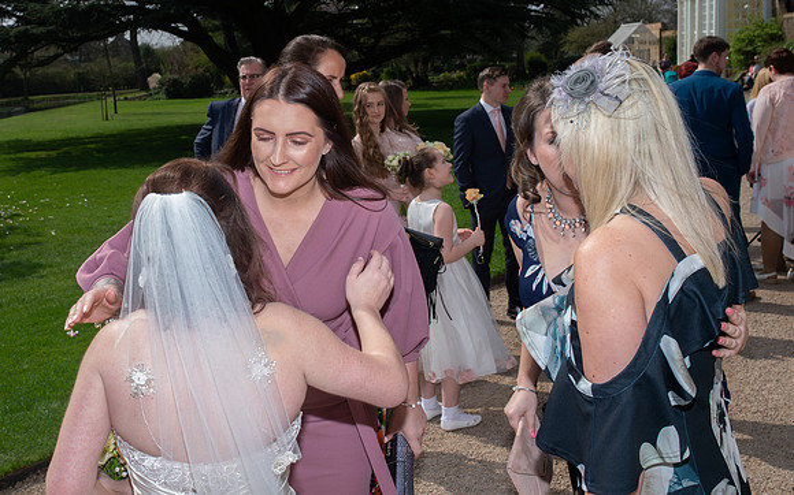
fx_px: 932
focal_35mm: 43
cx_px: 315
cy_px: 176
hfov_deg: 45.9
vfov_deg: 29.6
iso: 100
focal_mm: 35
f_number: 11
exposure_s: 1/200
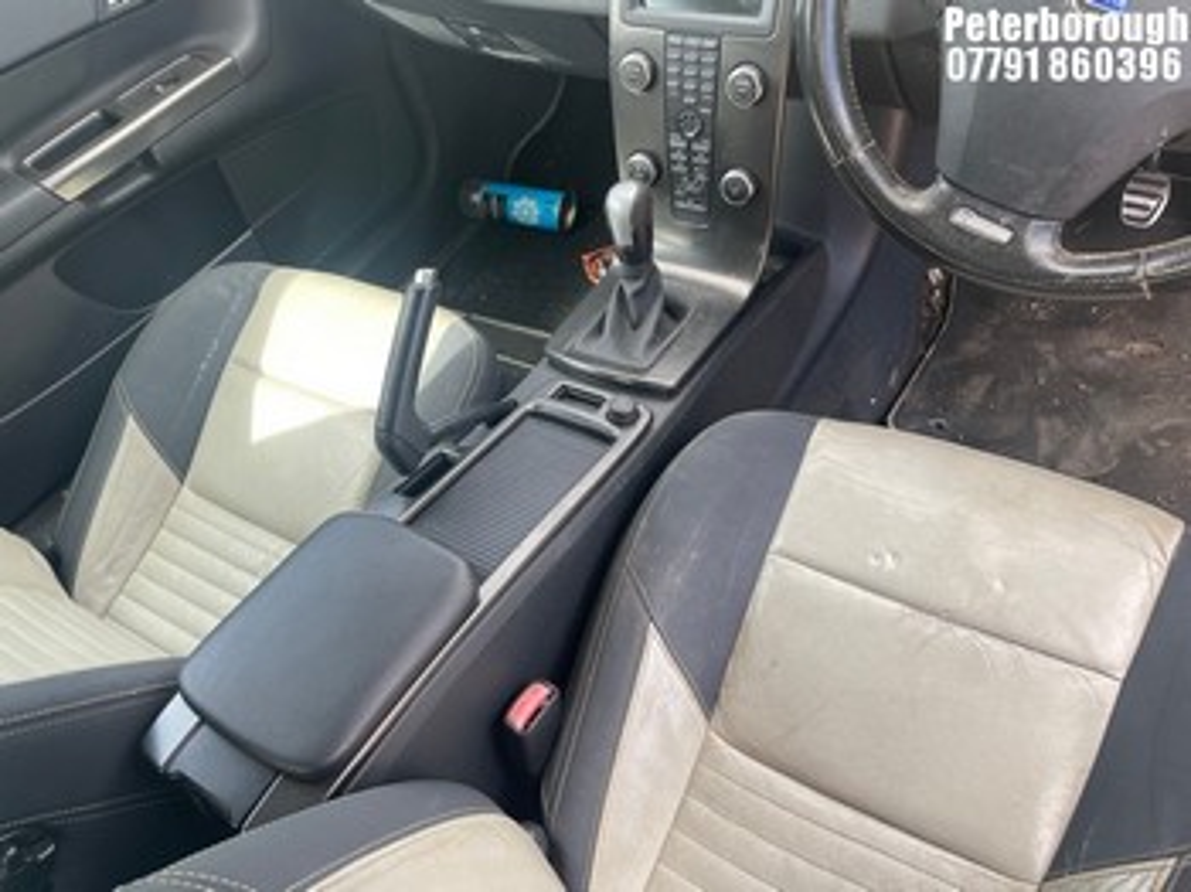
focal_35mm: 26
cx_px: 596
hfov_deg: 67.3
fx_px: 894
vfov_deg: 53.0
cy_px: 446
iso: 32
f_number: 1.6
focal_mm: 4.2
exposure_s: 1/137
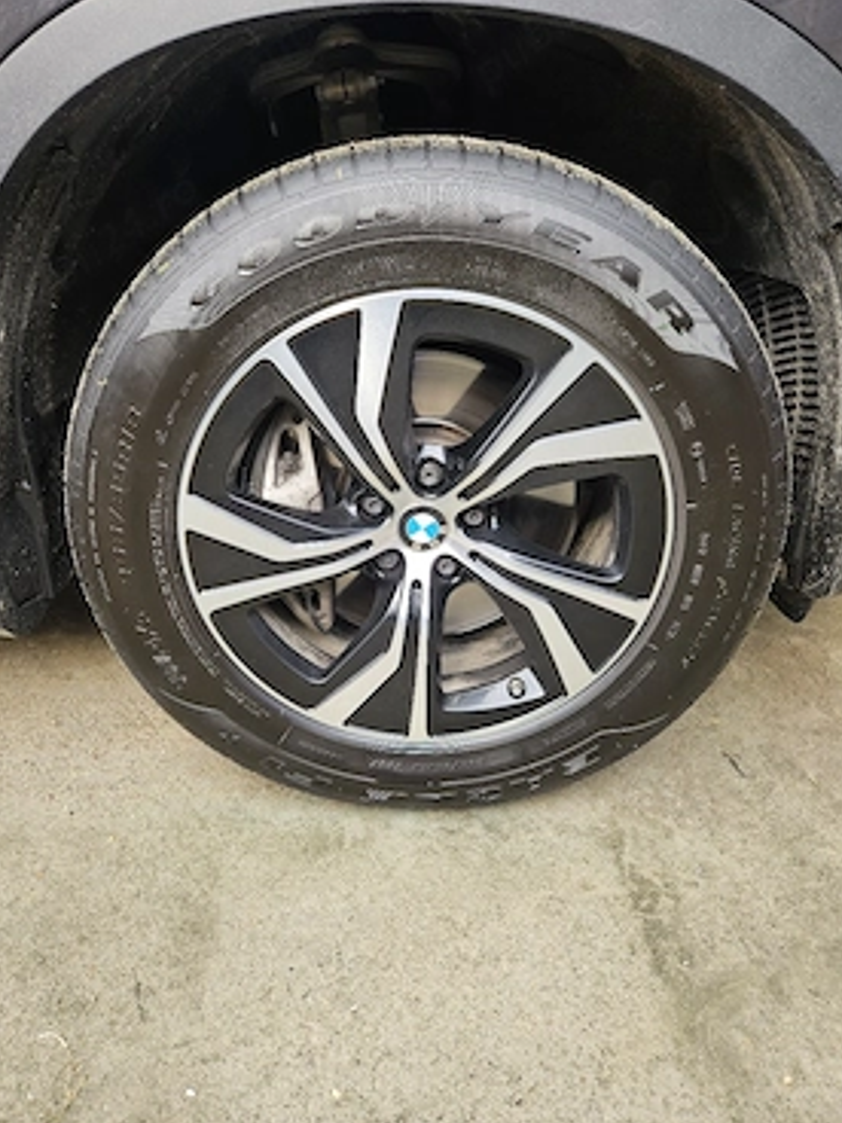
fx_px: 811
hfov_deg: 54.8
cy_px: 525
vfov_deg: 69.3
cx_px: 397
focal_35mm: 25
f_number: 1.8
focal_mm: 5.4
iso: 50
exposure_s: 1/204
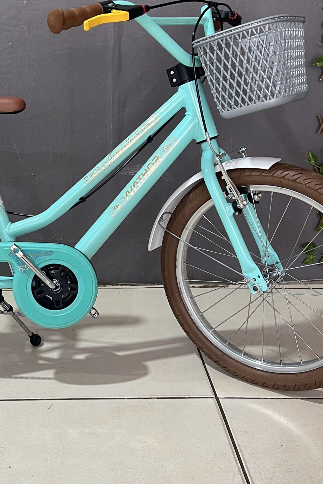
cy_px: 231
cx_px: 75
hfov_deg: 26.6
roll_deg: +0.7
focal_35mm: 50
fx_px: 673
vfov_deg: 39.6
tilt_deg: -17.8
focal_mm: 5.7
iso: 125
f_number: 1.5
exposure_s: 1/60
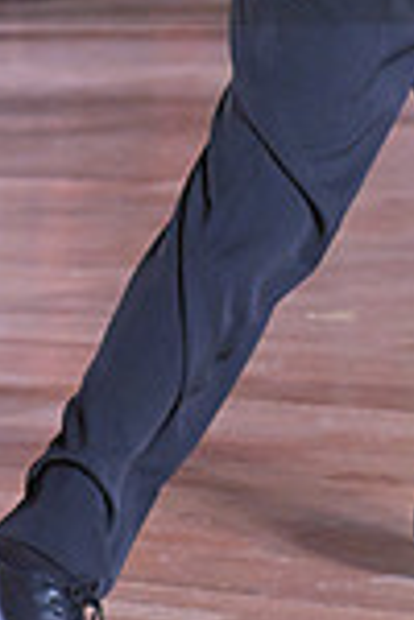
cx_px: 23
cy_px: -112
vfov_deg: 6.4
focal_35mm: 318
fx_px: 5485
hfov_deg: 4.3
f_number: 5
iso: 5000
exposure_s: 1/400
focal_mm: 82
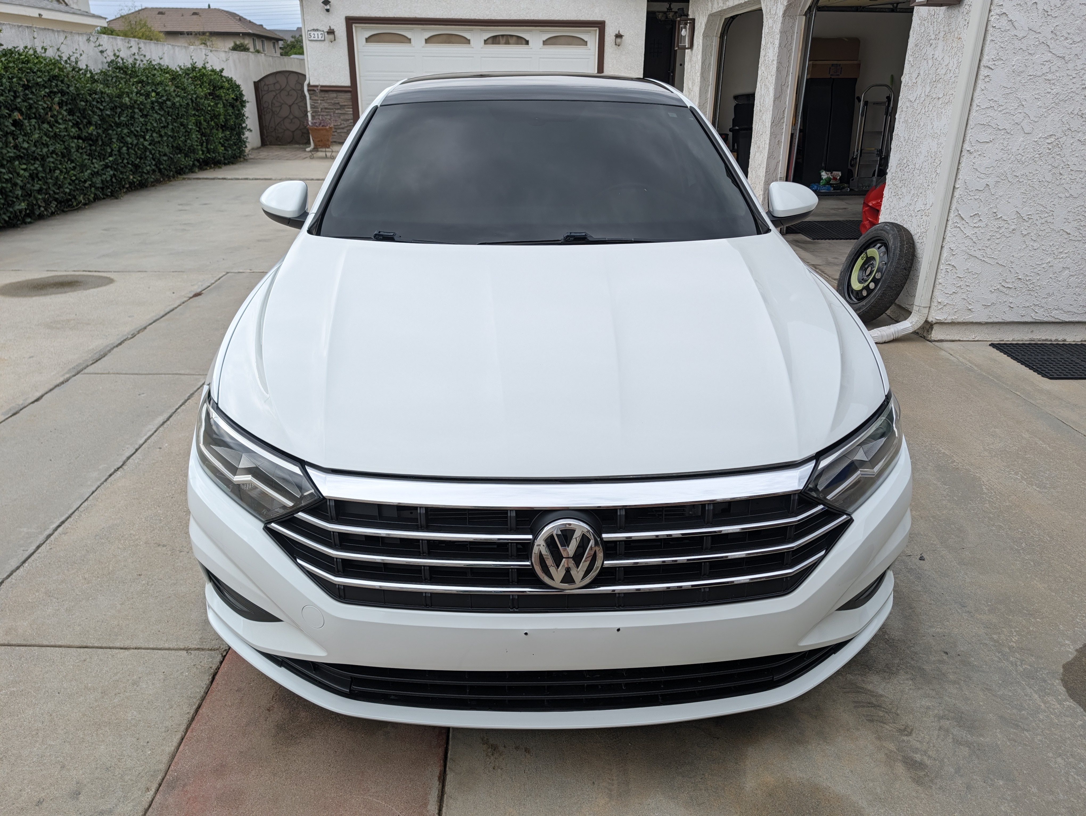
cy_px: 408
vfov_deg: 56.9
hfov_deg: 71.6
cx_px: 543
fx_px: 753
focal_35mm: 24
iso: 31
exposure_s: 1/1095
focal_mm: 6.9
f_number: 1.68
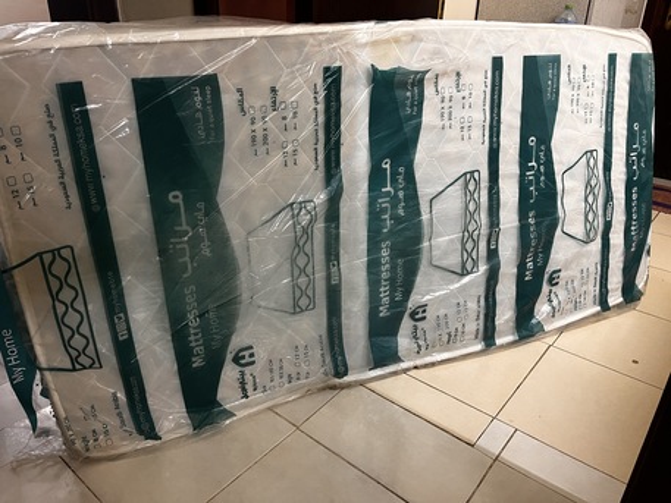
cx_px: 336
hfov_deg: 67.3
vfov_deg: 53.1
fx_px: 504
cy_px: 252
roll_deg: -2.1
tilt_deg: -25.2
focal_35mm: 26
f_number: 1.6
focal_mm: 5.1
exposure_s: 1/50
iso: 320
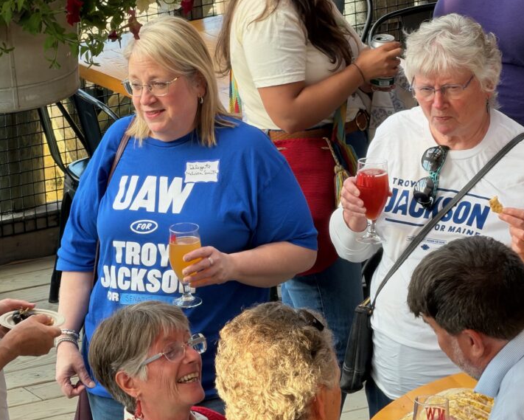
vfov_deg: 5.5
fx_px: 4358
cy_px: 152
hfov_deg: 6.9
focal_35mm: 281
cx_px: 246
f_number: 2.8
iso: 80
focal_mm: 16.89
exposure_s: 1/121
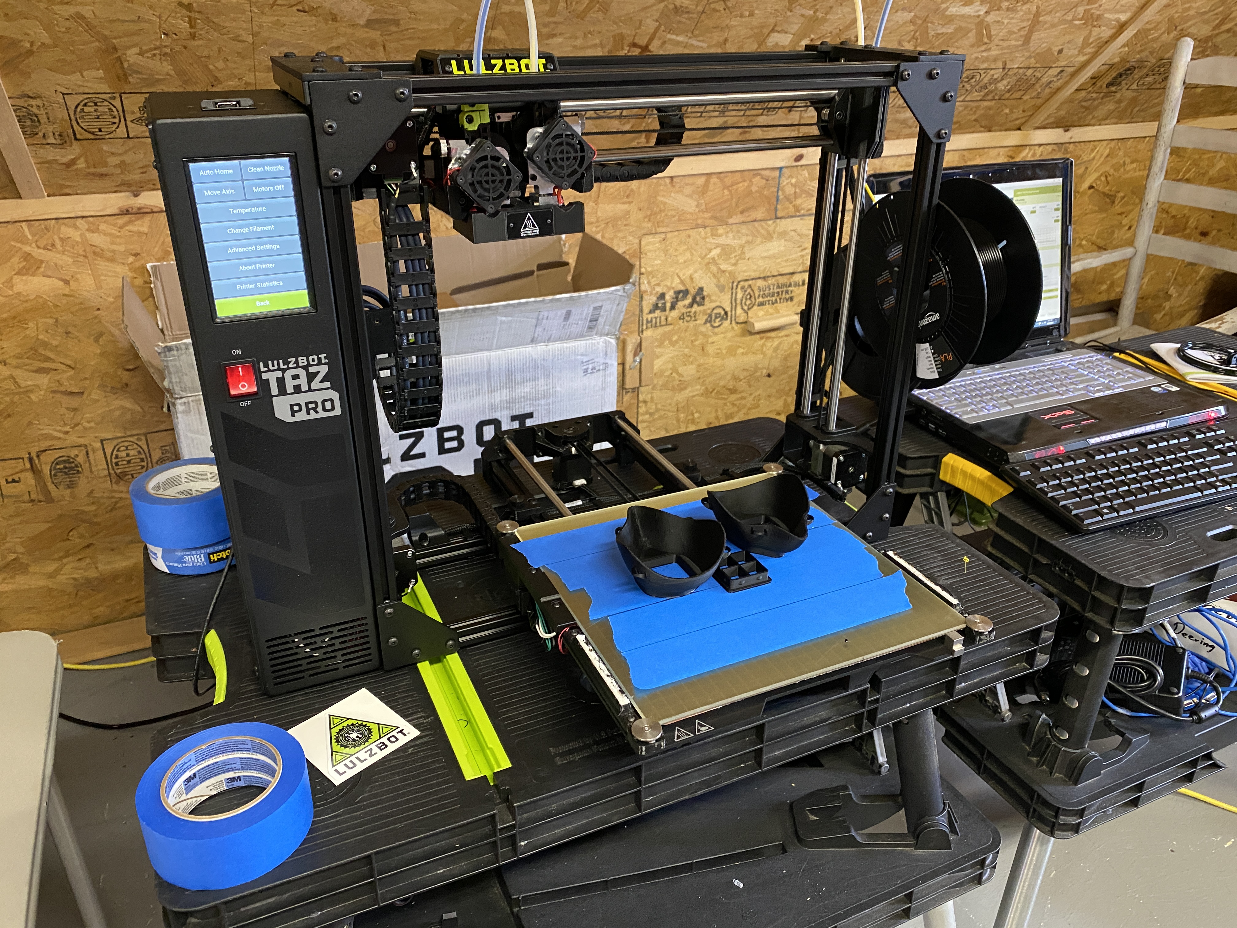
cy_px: 464
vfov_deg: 53.1
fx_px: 929
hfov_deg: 67.3
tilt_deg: -26.3
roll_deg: +0.1
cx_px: 618
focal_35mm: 26
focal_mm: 4.25
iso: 500
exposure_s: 1/40
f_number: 1.8
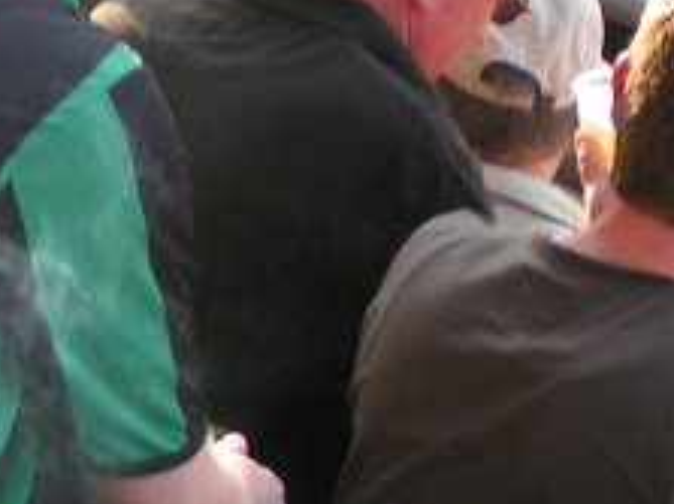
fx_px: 5507
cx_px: -193
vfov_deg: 5.2
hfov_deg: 6.9
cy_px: -88
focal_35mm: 283
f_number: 3.5
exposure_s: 1/80
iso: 50
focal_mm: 12.1
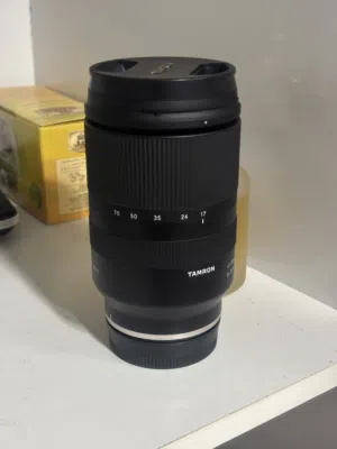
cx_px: 168
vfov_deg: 36.8
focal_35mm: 52
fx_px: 675
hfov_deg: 28.0
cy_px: 224
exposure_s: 1/50
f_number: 1.6
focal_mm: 5.96
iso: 125
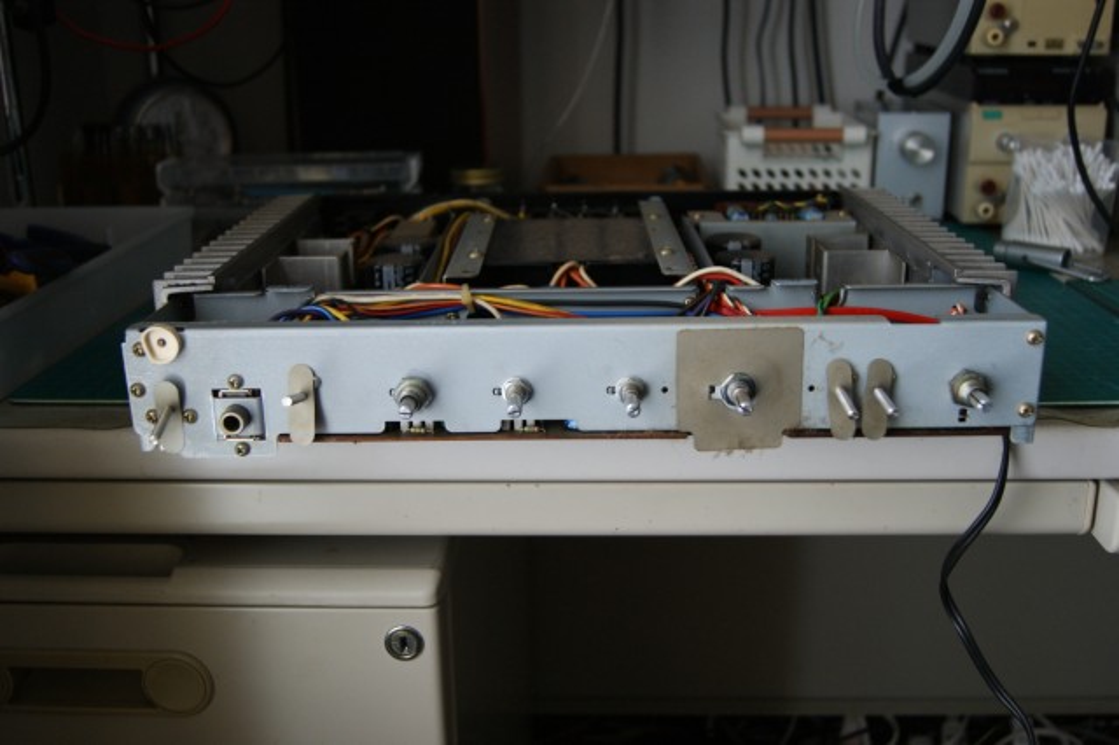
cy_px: 372
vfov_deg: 36.8
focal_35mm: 36
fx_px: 1118
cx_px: 560
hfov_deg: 53.2
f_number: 4
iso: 400
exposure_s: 1/40
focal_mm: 24
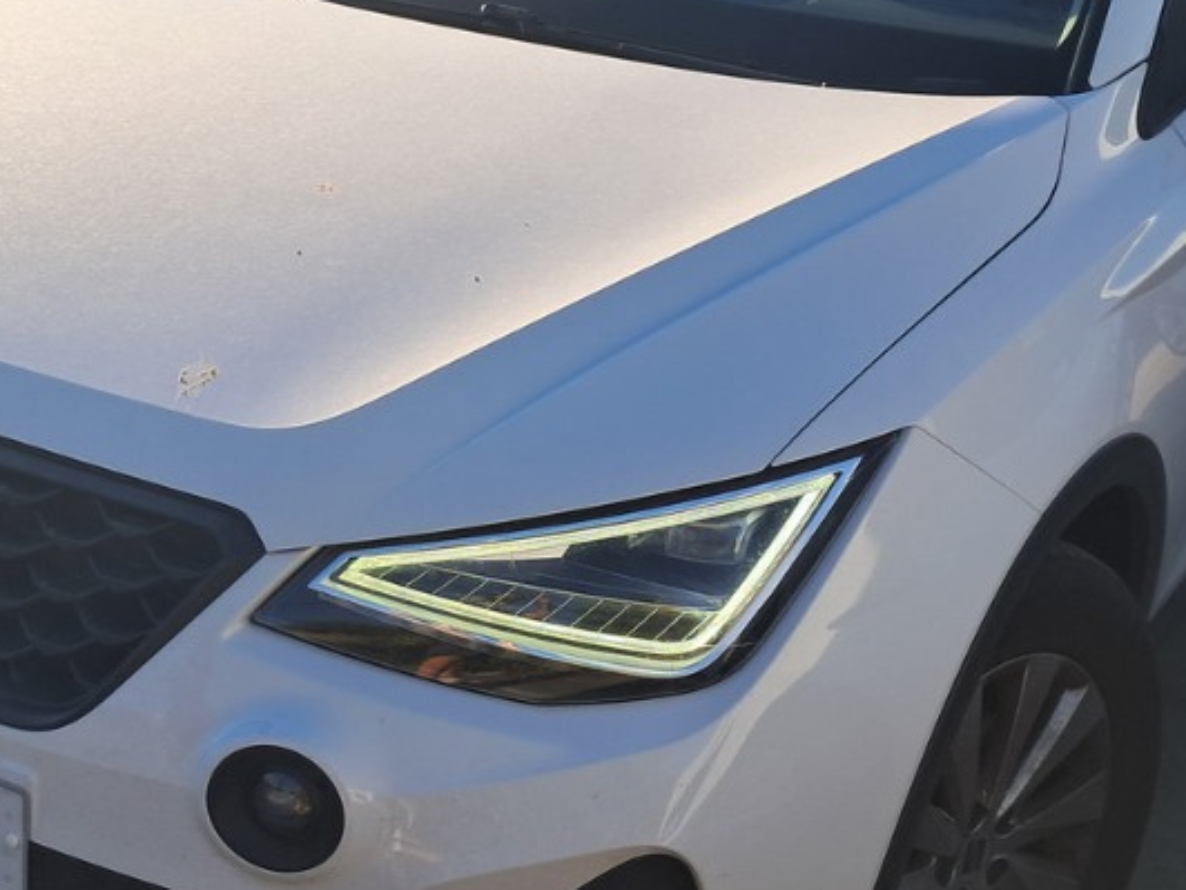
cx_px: 519
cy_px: 361
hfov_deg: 29.8
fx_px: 2227
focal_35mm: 65
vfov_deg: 22.6
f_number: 1.8
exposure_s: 1/538
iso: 50
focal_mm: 4
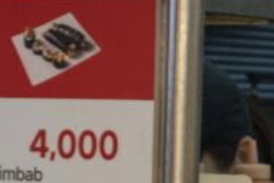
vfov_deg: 4.2
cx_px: 242
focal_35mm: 321
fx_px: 2447
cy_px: 448
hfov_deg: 6.4
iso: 1600
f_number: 5.6
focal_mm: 60
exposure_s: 1/160
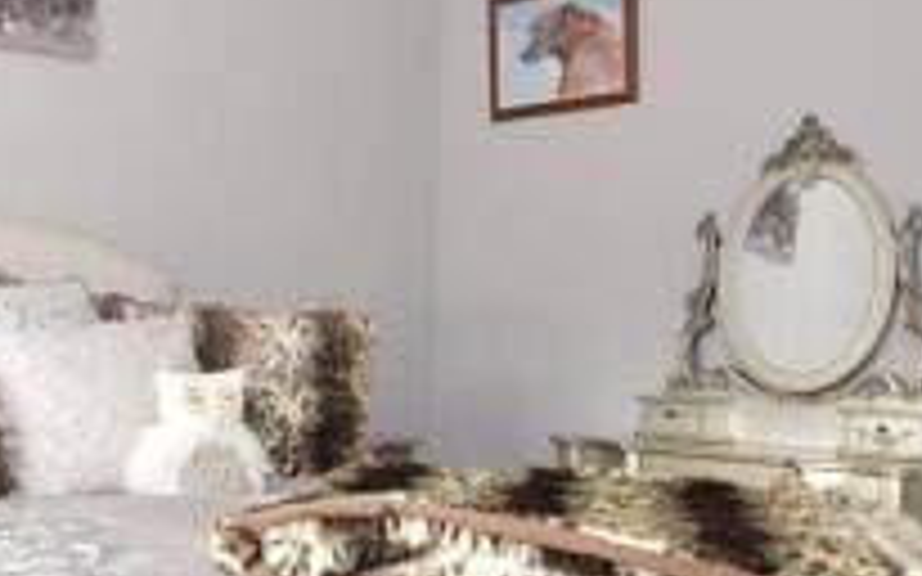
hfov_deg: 38.1
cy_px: 299
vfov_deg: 26.3
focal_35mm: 49
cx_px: 81
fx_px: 1231
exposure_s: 1/10
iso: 200
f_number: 9
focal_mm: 10
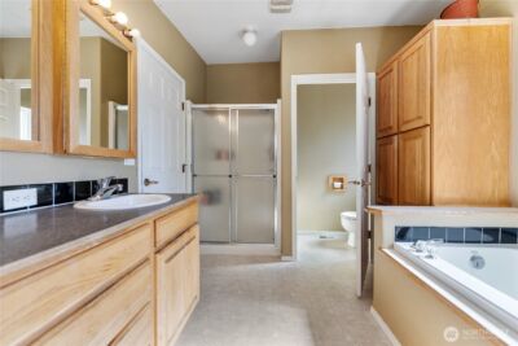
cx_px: 259
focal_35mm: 15
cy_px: 173
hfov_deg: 101.1
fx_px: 213
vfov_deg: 78.1
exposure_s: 1/50
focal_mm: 14.8
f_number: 2.8
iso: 100
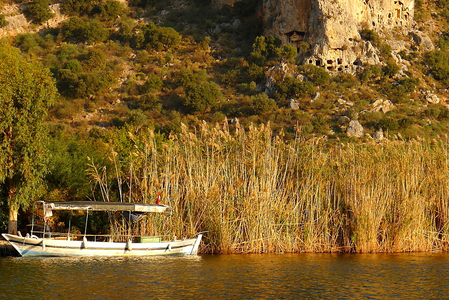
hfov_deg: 17.1
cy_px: 150
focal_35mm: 120
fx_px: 1497
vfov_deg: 11.4
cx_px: 224
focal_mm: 19.2
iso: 80
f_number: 3.3
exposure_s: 1/400
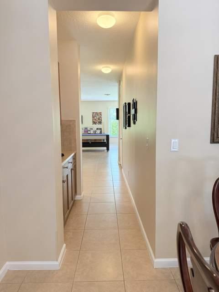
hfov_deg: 56.8
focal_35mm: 24
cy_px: 146
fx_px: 202
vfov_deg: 71.6
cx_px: 110
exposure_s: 1/120
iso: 250
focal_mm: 6.76
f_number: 1.78
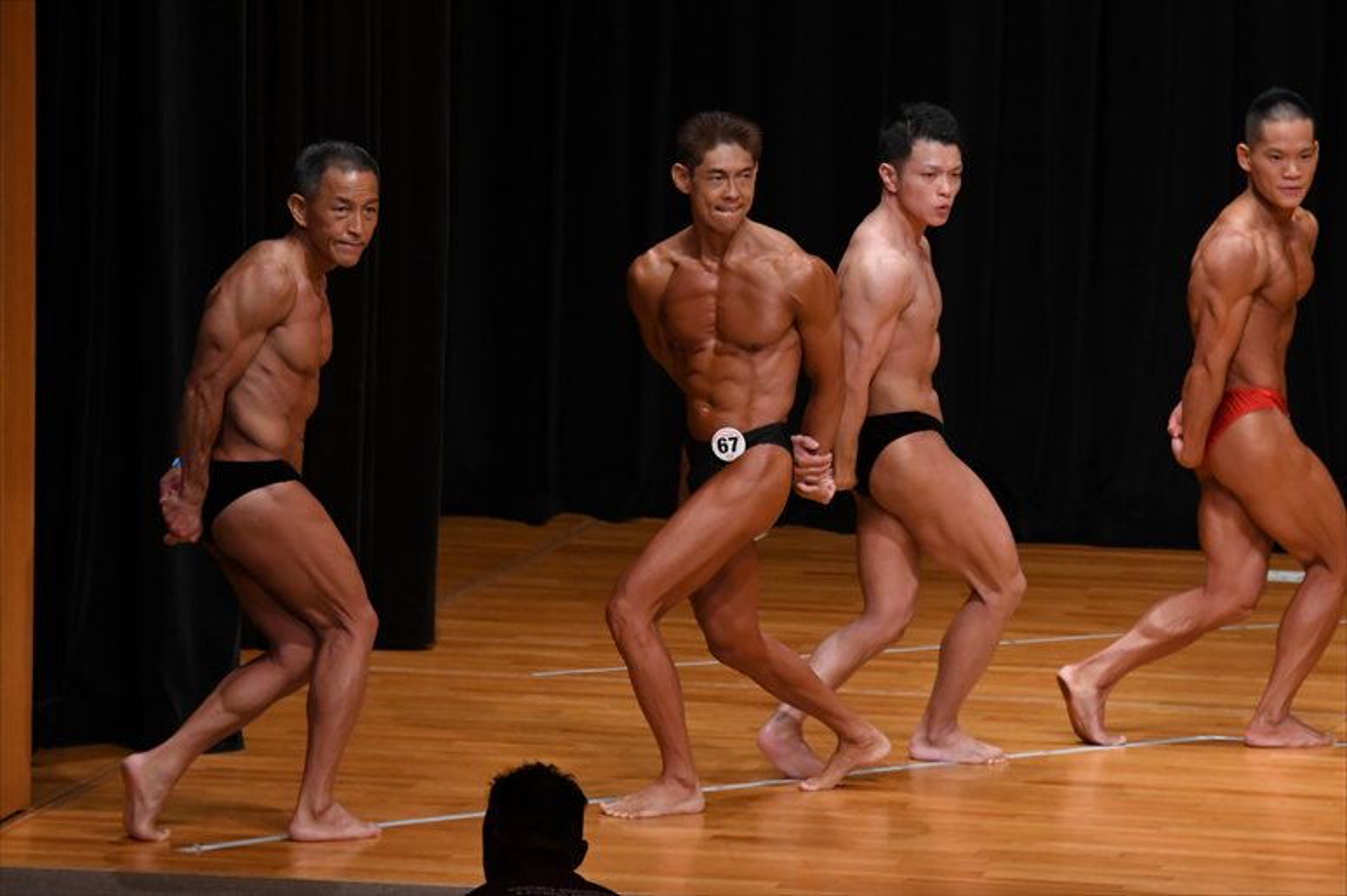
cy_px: 448
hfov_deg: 7.6
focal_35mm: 270
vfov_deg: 5.1
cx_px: 674
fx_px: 10098
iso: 3200
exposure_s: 1/400
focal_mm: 180
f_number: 5.6
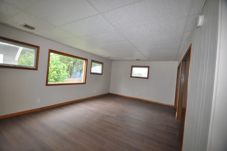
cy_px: 76
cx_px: 114
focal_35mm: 15
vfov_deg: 77.2
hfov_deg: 100.5
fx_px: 94
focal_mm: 10
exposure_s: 1/60
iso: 560
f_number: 4
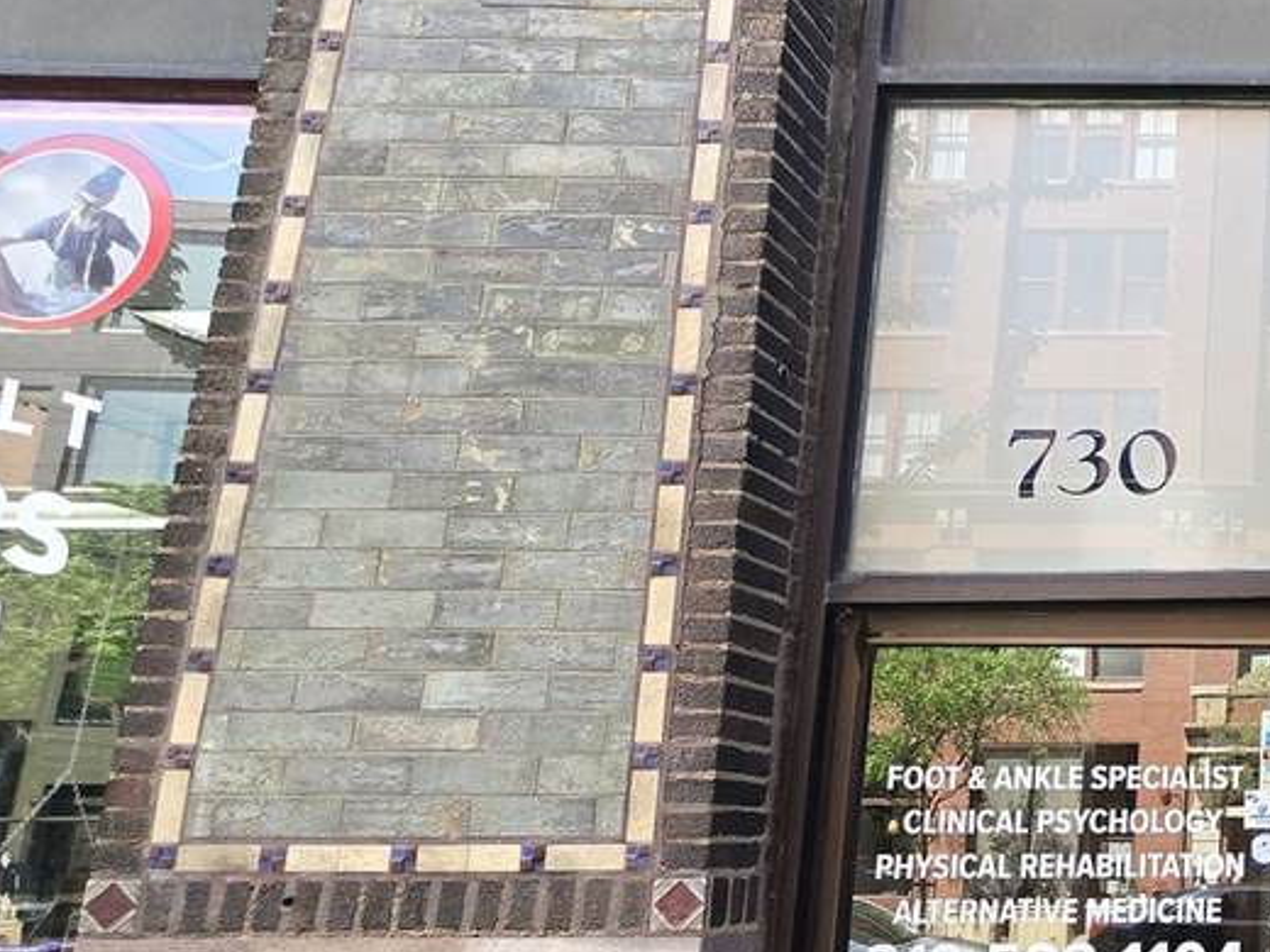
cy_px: 625
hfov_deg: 40.4
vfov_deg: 43.6
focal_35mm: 32
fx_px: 1174
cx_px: 1517
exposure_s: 1/120
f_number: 2.2
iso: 64
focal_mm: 2.2
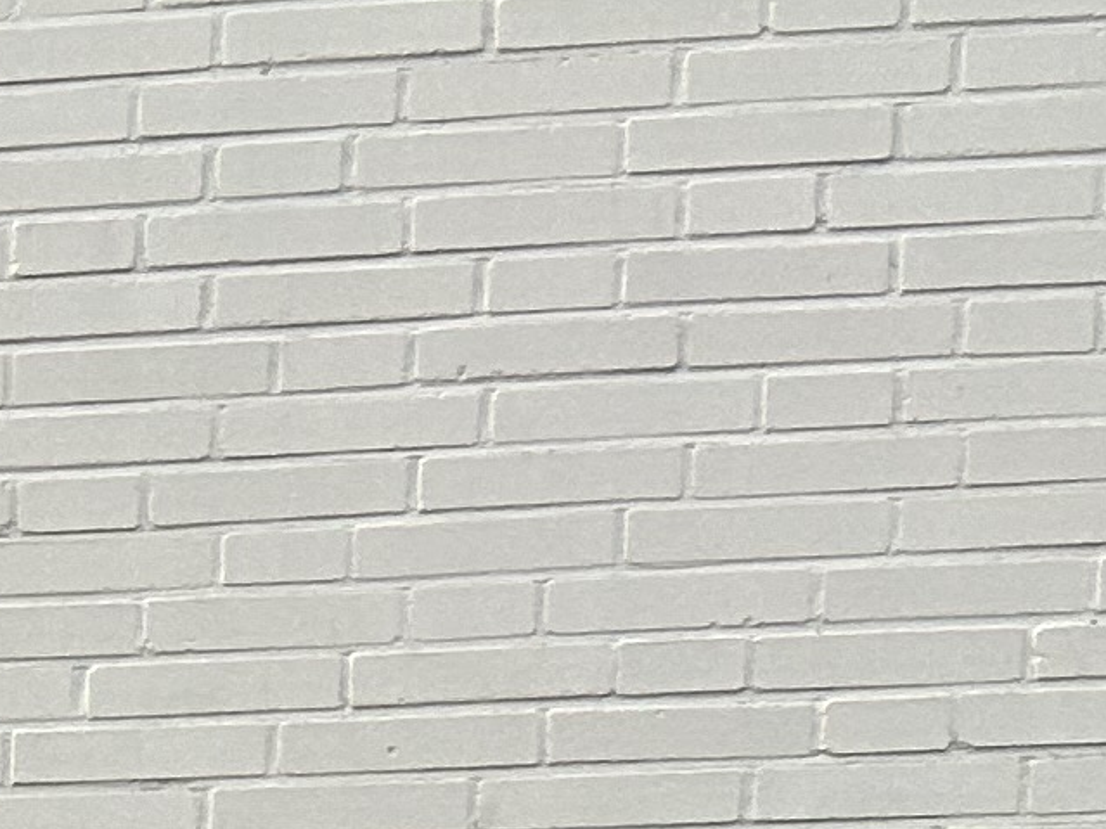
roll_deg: +0.0
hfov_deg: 9.7
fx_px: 5239
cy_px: 2103
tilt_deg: -3.7
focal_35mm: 164
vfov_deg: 8.2
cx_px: -2075
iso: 125
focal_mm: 5.7
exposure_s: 1/78
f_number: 1.5
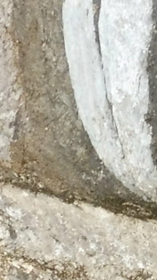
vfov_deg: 12.1
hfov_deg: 6.9
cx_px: 304
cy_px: 424
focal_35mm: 170
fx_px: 1259
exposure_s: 1/30
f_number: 5
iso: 125
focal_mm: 4.3
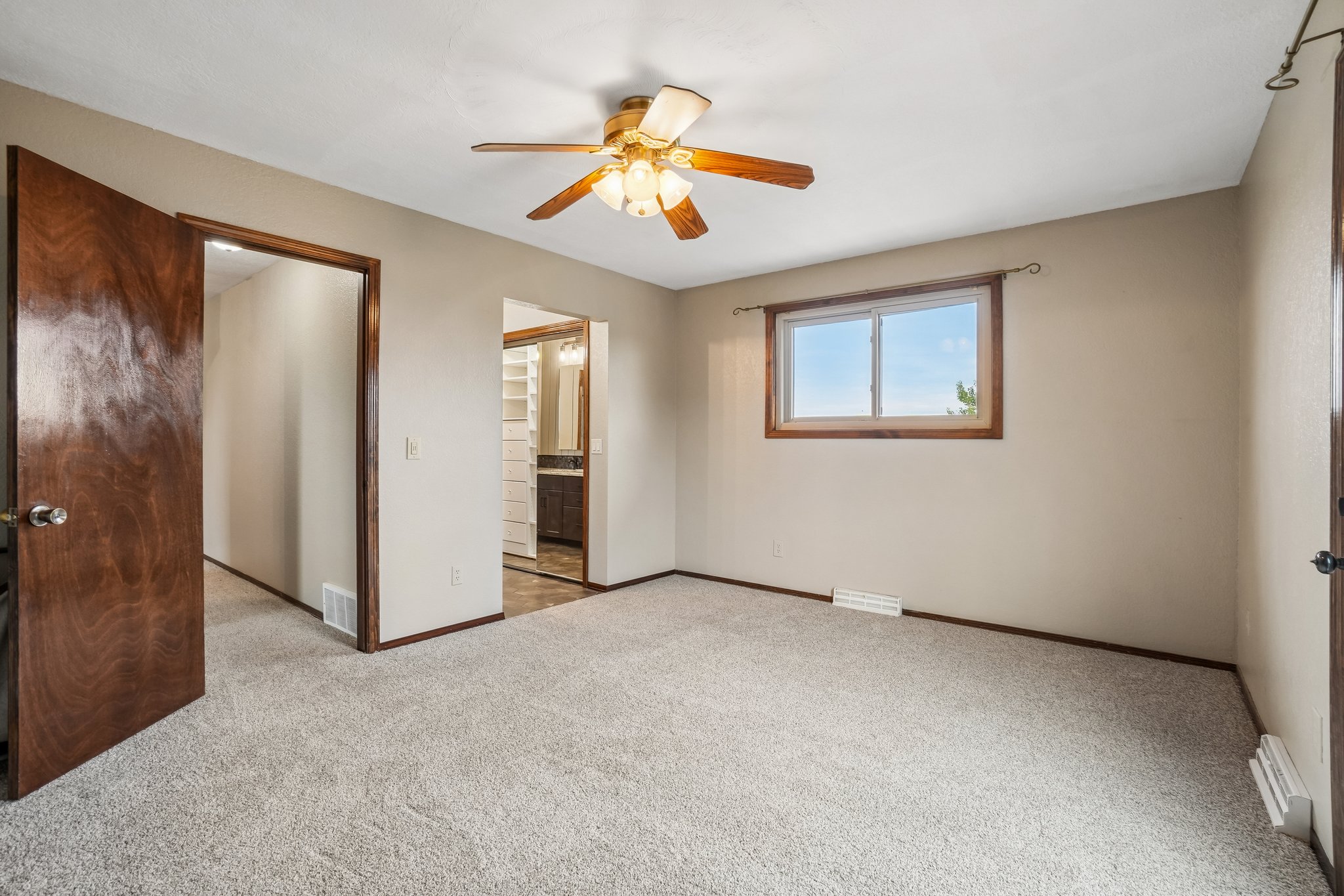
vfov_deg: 77.3
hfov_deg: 100.4
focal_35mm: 15
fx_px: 560
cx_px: 672
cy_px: 448
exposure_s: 1/13
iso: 320
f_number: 8
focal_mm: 10
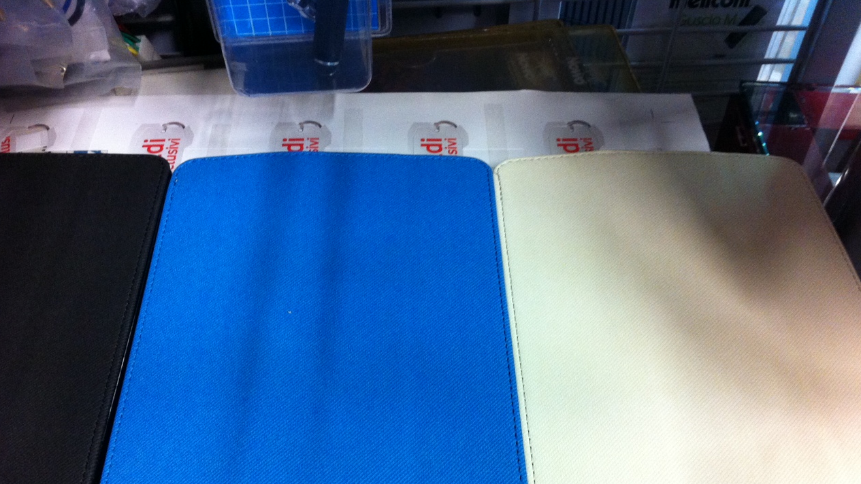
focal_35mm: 39
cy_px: 326
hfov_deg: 51.6
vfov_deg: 30.2
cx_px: 421
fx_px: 891
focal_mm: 3.85
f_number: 2.8
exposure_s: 1/15
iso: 250
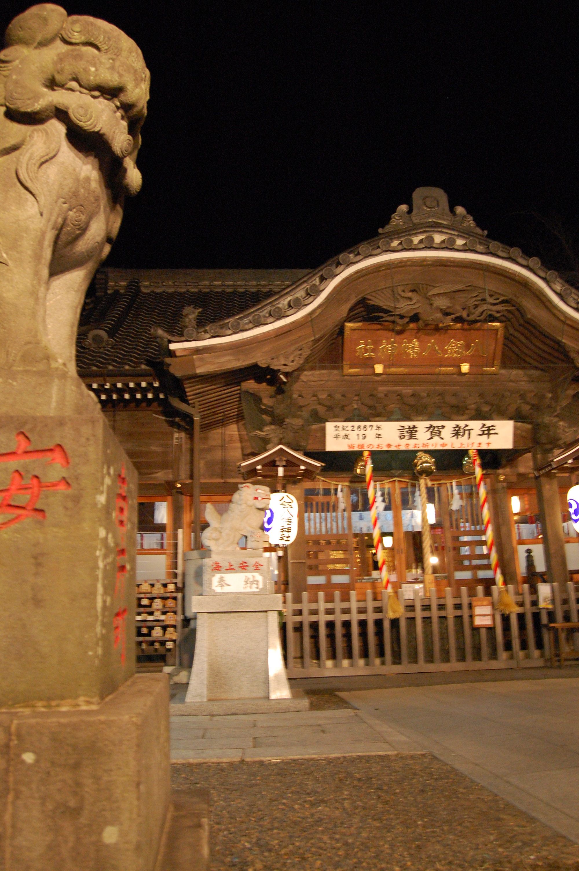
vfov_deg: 67.4
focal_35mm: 27
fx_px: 653
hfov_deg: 47.8
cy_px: 436
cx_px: 290
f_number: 5
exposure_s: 1/10
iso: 1600
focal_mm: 18
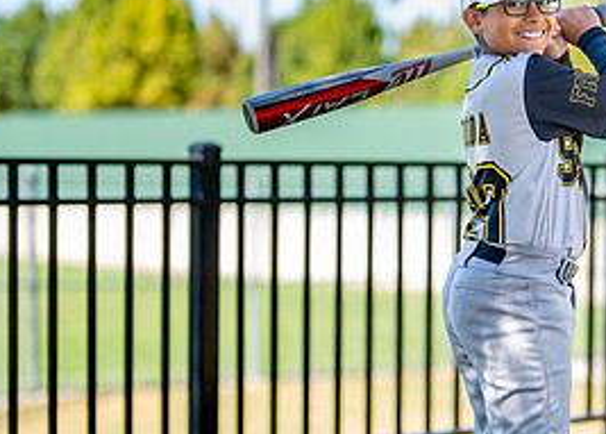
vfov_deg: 10.9
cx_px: 543
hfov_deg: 15.0
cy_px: 262
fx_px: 2273
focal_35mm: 132
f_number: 1.2
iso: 100
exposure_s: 1/1600
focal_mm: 50
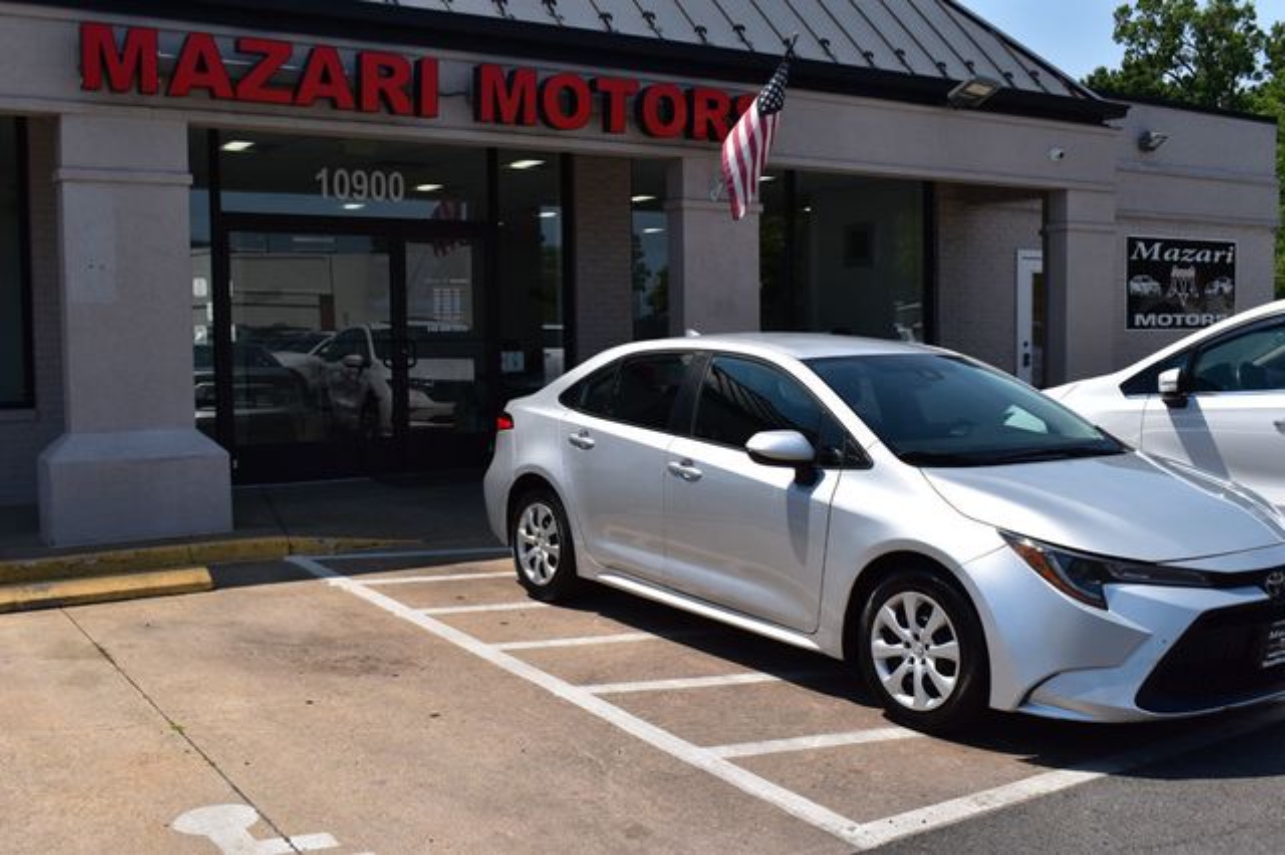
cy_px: 428
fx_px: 1284
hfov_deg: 53.2
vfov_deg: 36.8
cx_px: 642
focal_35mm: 36
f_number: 11
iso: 220
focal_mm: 24
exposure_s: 1/500
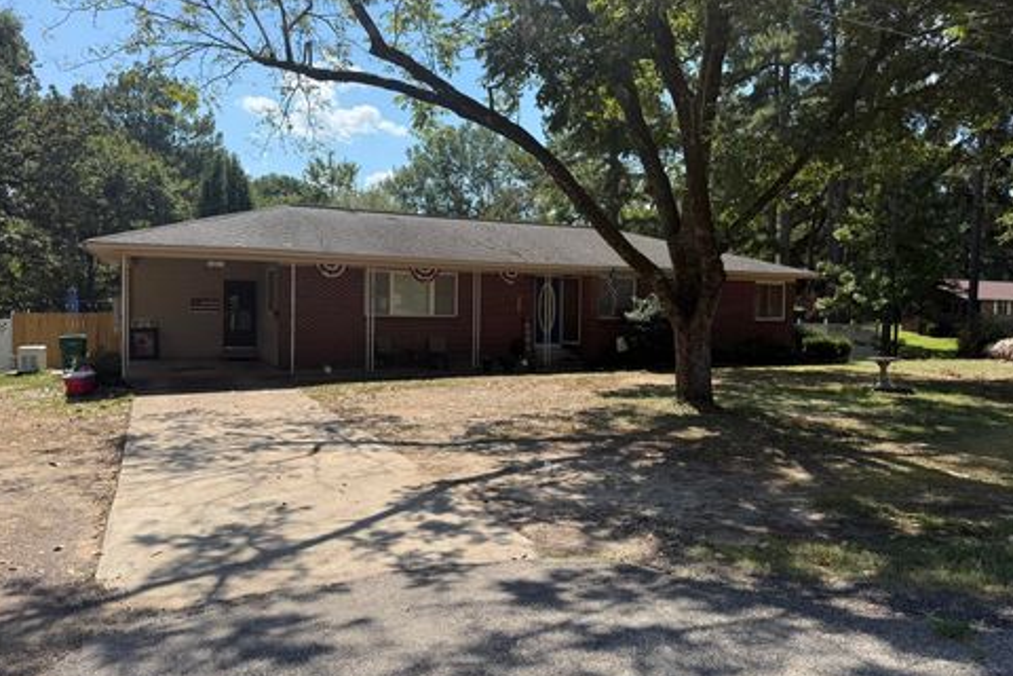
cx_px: 506
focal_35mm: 26
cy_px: 322
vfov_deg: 49.5
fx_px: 732
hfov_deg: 69.4
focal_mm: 6.76
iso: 100
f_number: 1.78
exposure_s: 1/3953
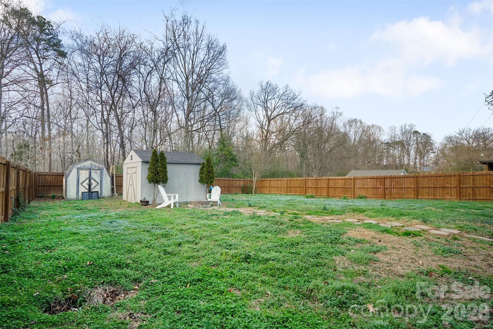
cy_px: 164
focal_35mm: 18
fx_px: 246
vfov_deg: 67.4
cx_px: 246
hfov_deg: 90.0
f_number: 9
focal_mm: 12
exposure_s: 1/40
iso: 400
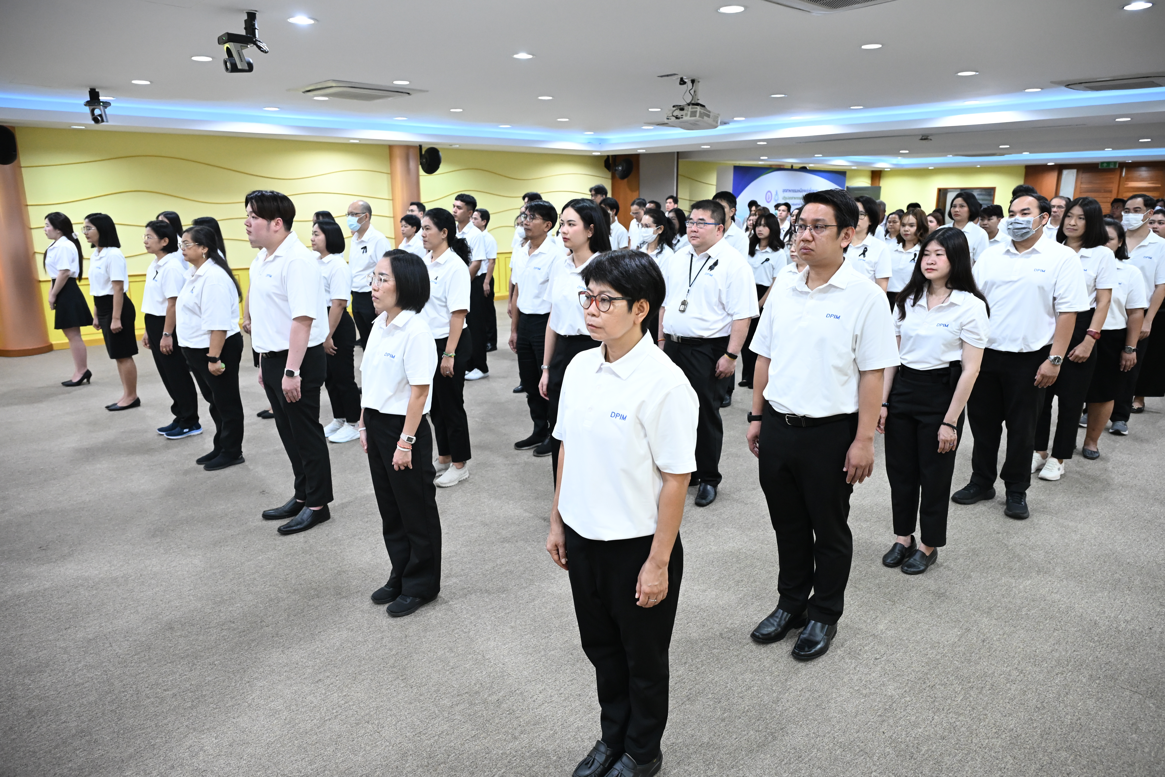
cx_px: 582
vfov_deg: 53.1
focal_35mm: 24
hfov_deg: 73.7
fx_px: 777
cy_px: 388
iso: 3200
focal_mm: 24
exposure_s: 1/80
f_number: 4
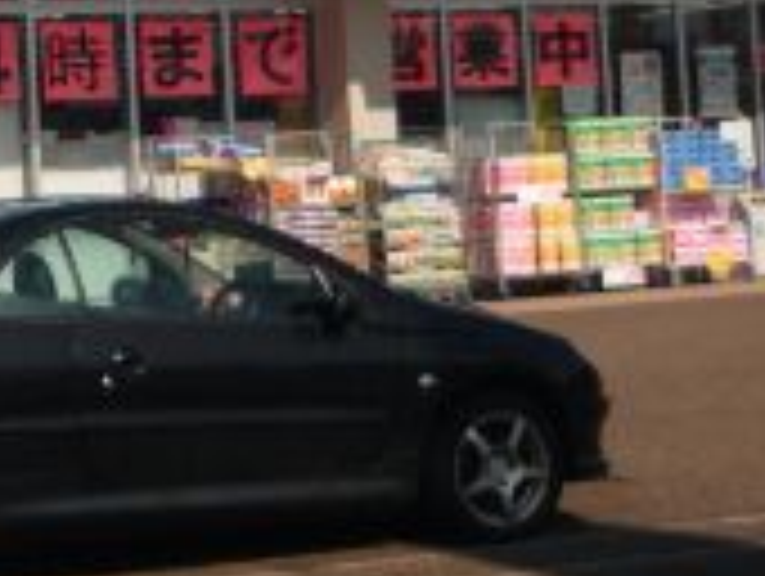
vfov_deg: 11.7
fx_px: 2744
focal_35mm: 124
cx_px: -14
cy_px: -130
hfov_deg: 15.6
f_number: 8
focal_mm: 5.5
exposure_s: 1/400
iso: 100
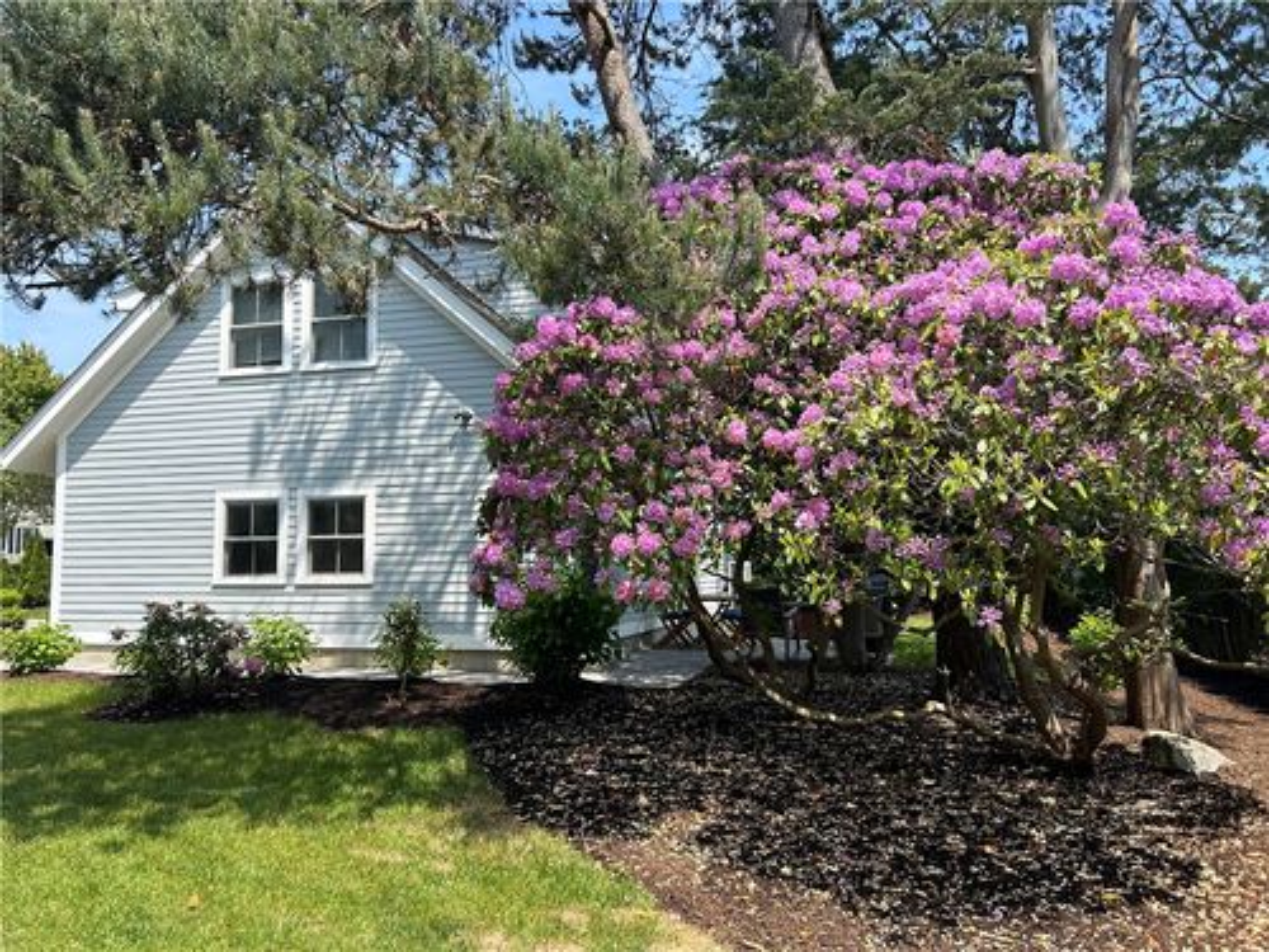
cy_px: 476
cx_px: 634
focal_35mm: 26
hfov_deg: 67.3
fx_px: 953
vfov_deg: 53.1
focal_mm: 5.7
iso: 50
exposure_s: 1/1838
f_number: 1.5
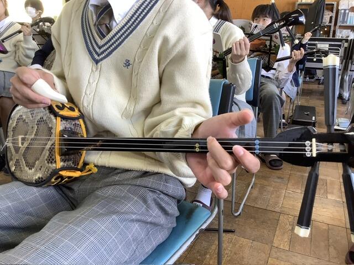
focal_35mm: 31
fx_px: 317
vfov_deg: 45.4
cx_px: 177
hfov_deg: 58.4
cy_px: 132
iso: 64
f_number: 2.4
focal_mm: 3.3
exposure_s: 1/60
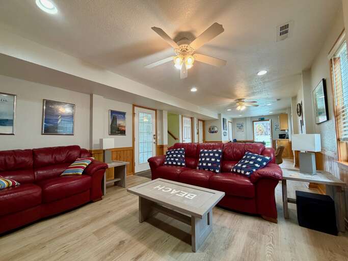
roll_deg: +1.8
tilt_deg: +3.6
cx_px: 174
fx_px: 141
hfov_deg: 102.1
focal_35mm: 14
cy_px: 130
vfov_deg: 85.7
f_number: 2.2
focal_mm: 2.22
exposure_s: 1/60
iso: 200
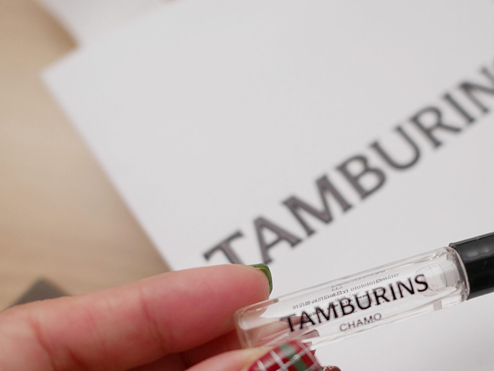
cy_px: 257
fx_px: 671
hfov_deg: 39.5
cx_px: 359
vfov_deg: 30.6
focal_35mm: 47
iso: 800
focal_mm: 15
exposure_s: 1/60
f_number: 2.2
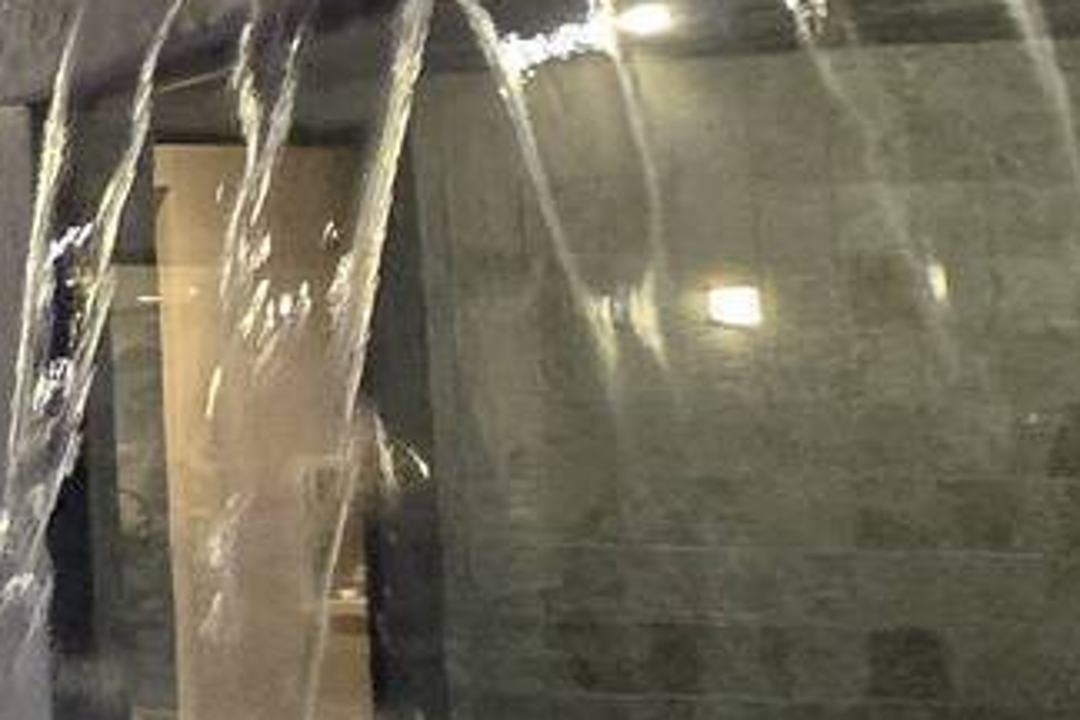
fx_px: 1800
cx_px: -1250
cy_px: 293
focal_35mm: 60
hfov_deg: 17.5
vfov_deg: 22.6
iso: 1250
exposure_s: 1/60
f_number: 2.2
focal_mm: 2.2
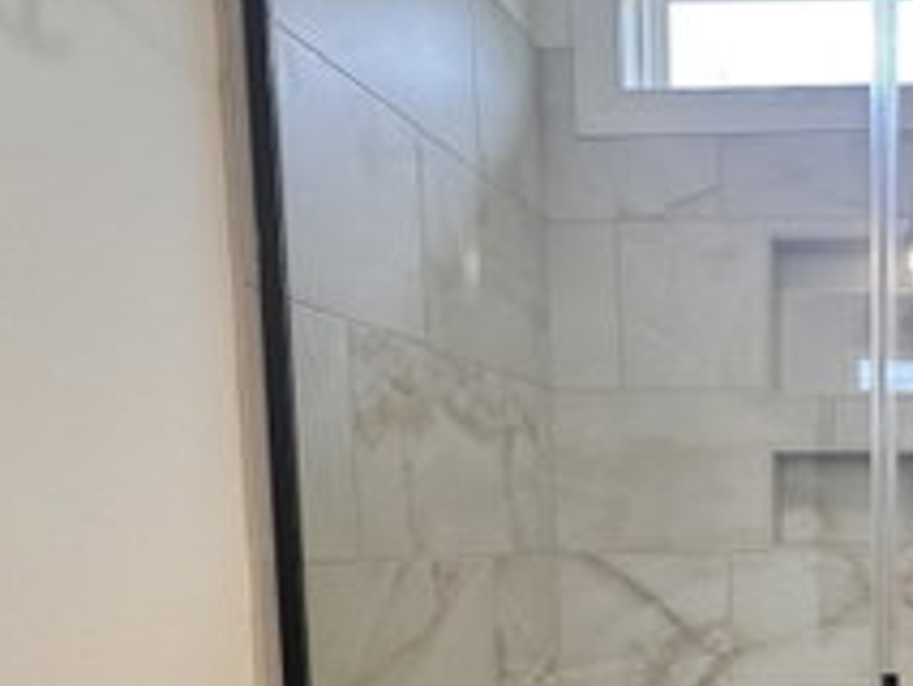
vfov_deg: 32.0
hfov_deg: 39.0
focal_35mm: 42
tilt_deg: -7.4
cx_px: 937
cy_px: 665
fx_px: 1108
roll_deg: +0.1
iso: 125
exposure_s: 1/120
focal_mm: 2.22
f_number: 2.2
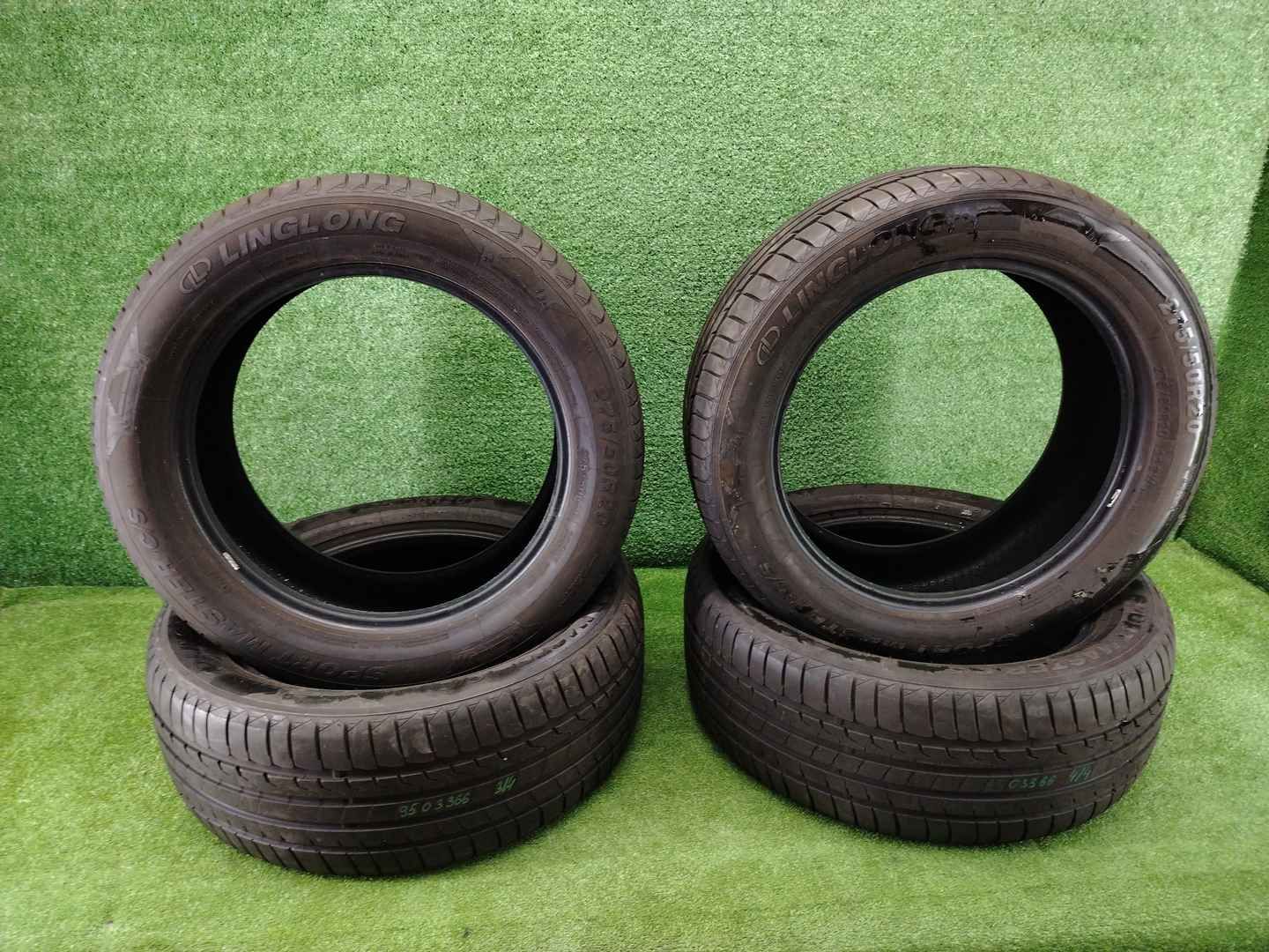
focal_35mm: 24
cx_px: 634
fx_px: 880
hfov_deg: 71.6
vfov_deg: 56.8
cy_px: 476
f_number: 1.75
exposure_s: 1/33
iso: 598
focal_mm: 5.25
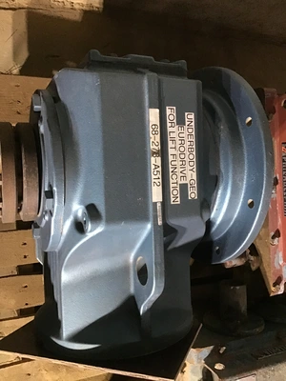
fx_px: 341
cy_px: 190
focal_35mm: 31
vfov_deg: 58.4
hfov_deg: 45.4
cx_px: 143
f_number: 2.4
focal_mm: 3.3
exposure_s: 1/20
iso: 200
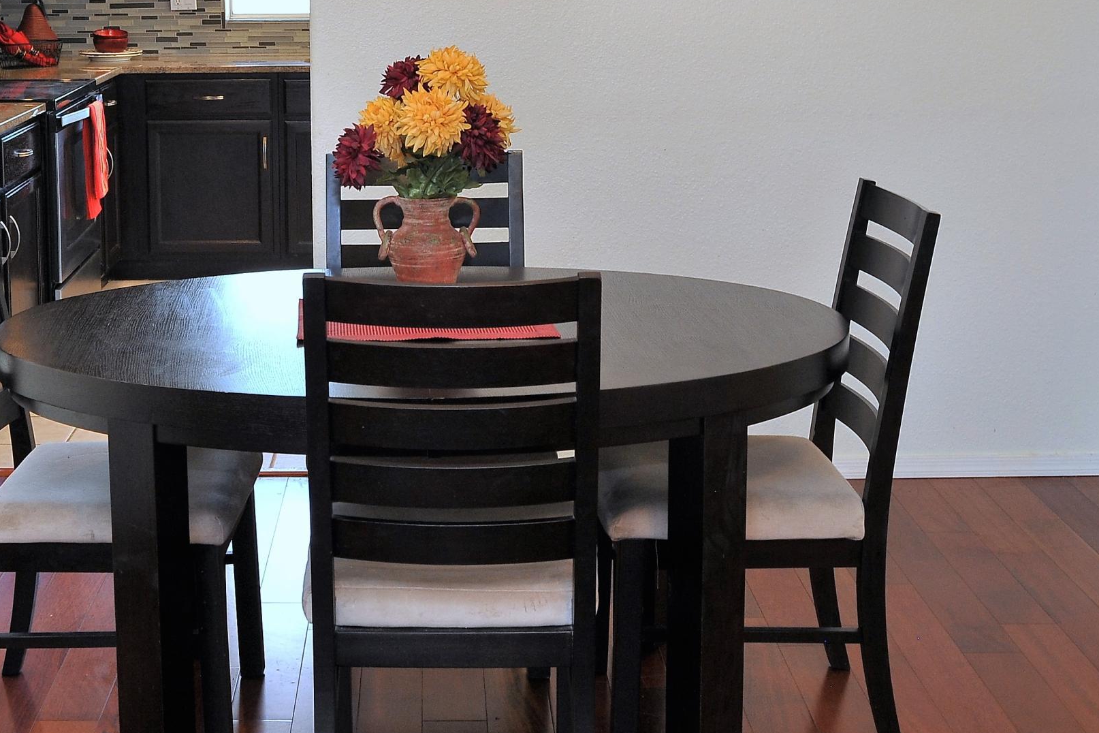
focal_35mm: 65
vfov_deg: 20.7
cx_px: 364
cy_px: 148
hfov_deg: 30.7
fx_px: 1984
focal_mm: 35
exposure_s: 1/30
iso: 1000
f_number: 7.1
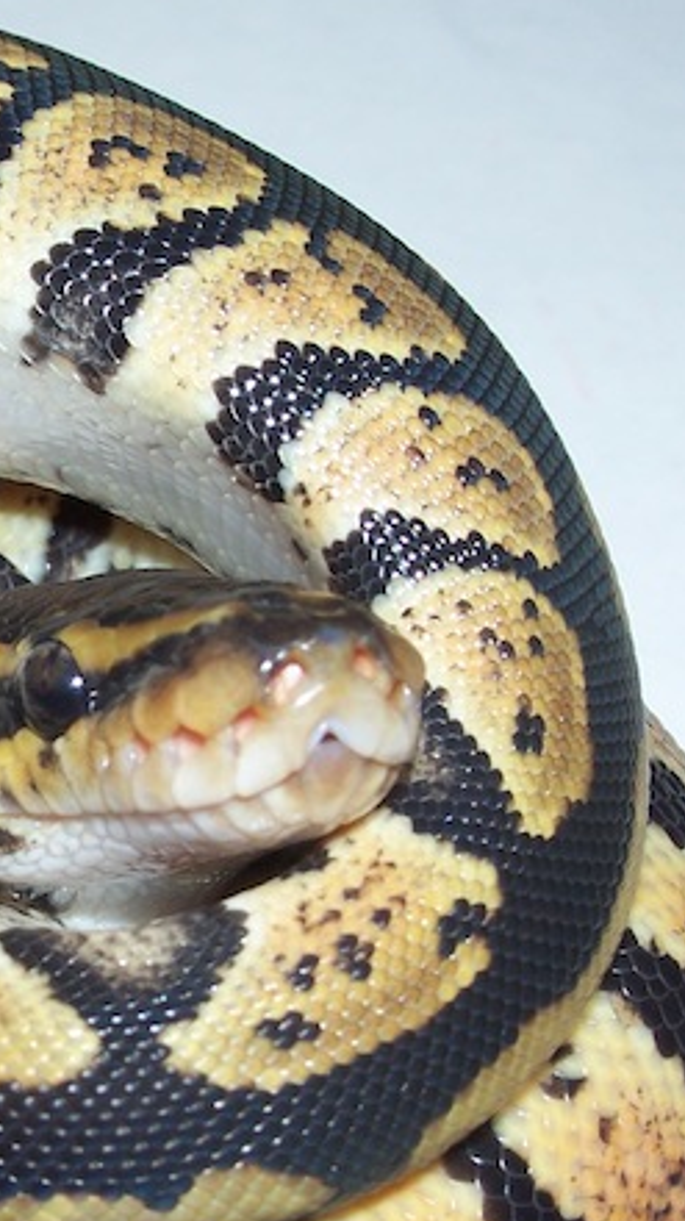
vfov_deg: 24.1
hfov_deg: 13.4
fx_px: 2846
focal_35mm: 88
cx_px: -139
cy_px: 791
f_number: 5.6
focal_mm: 7.8
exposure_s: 1/1600
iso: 64
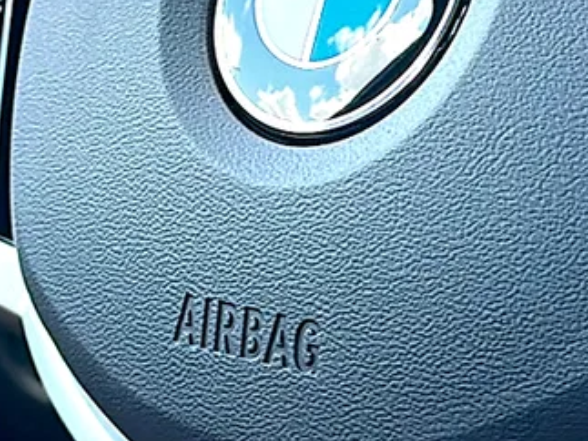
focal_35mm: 102
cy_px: -25
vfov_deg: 14.2
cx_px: 222
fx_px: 1732
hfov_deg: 19.2
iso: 64
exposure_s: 1/221
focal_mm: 6.86
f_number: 1.78
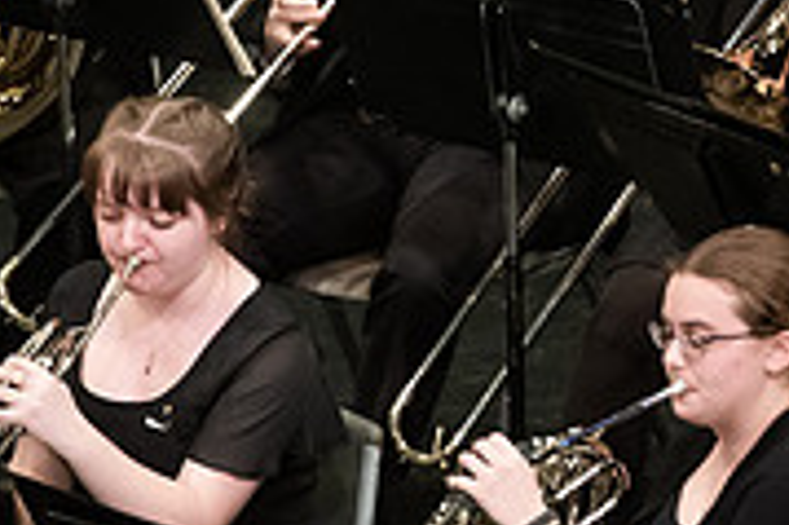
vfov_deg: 2.3
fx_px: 13160
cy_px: 249
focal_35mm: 601
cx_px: 1014
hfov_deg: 3.4
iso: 3200
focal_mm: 185
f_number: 3.5
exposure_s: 1/200
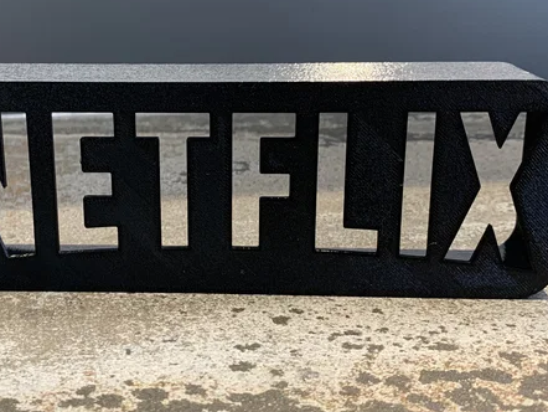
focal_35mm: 49
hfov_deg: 38.5
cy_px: 182
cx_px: 190
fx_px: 776
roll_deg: +0.2
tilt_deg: -15.2
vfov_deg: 29.7
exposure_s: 1/50
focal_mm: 4.25
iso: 160
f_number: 1.8
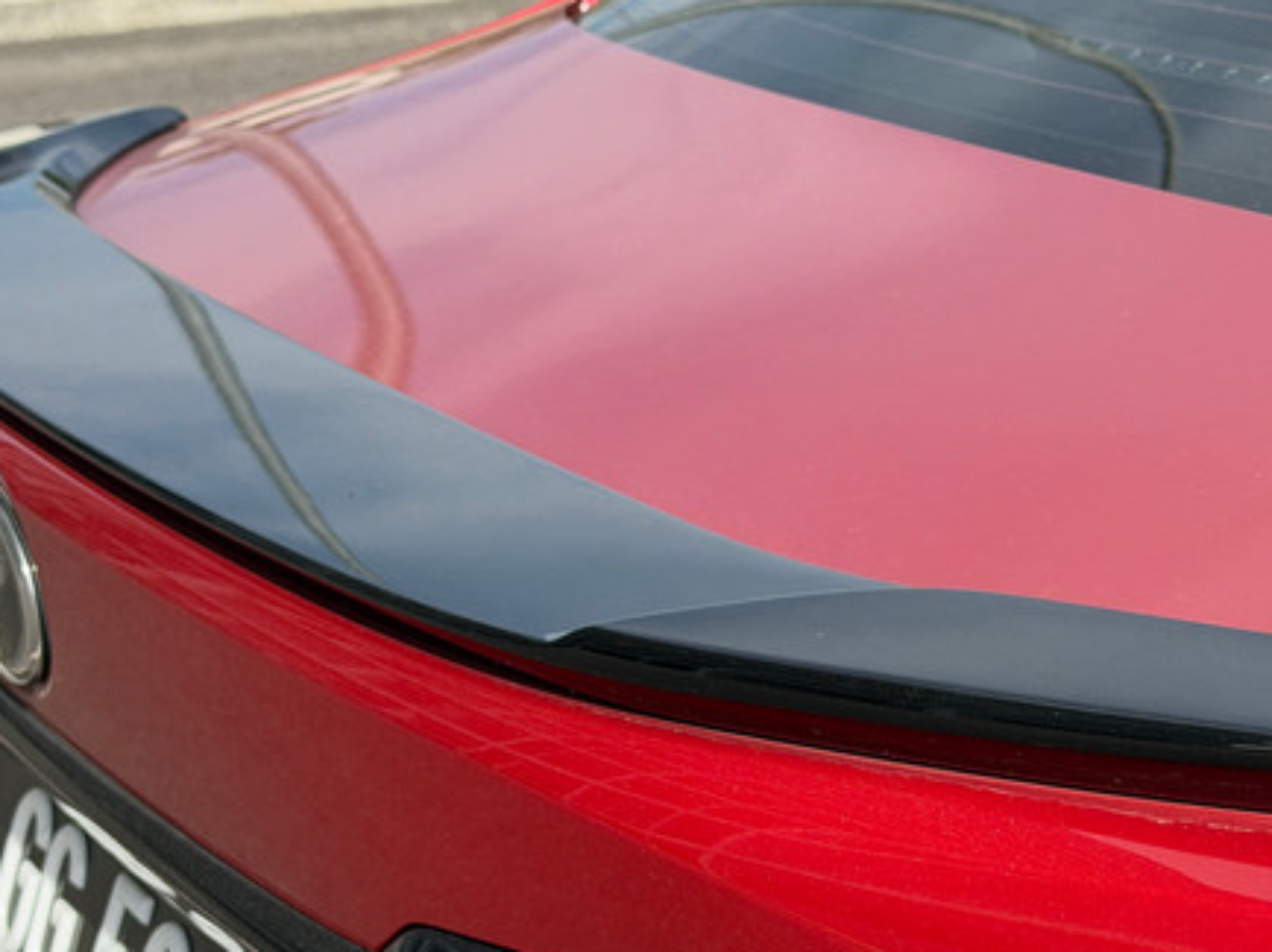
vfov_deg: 15.8
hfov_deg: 21.1
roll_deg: +1.2
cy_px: 721
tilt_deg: -18.4
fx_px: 3415
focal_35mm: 93
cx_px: 747
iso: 64
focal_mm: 6.76
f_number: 1.78
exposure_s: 1/2415
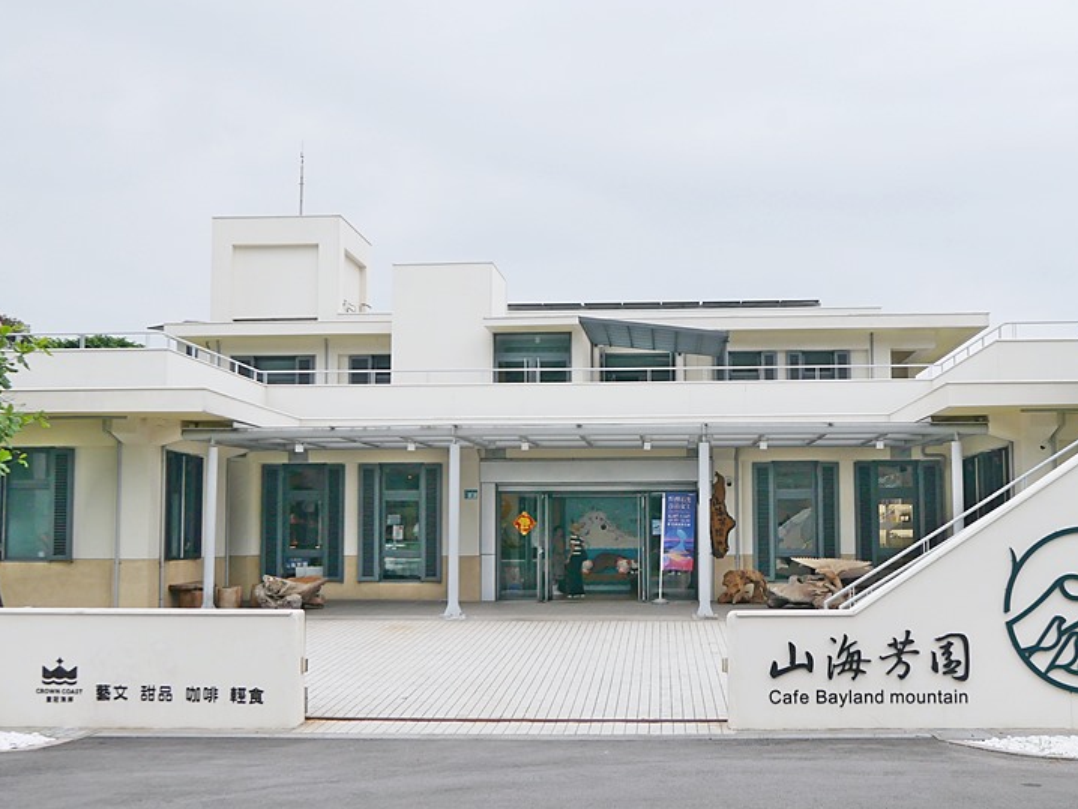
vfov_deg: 36.8
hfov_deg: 47.8
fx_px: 1215
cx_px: 601
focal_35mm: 39
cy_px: 427
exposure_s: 1/640
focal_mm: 14
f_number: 4.5
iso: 200
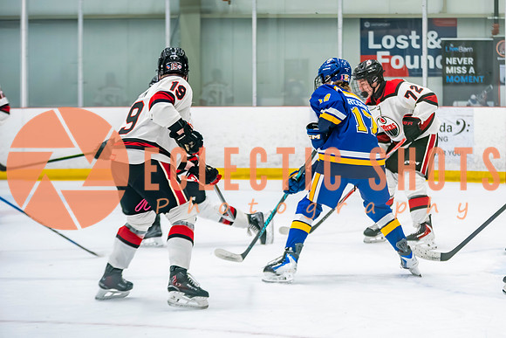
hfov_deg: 15.6
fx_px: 1842
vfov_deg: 10.5
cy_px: 138
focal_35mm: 131
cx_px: 372
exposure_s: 1/640
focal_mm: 88
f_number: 2.8
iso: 2500
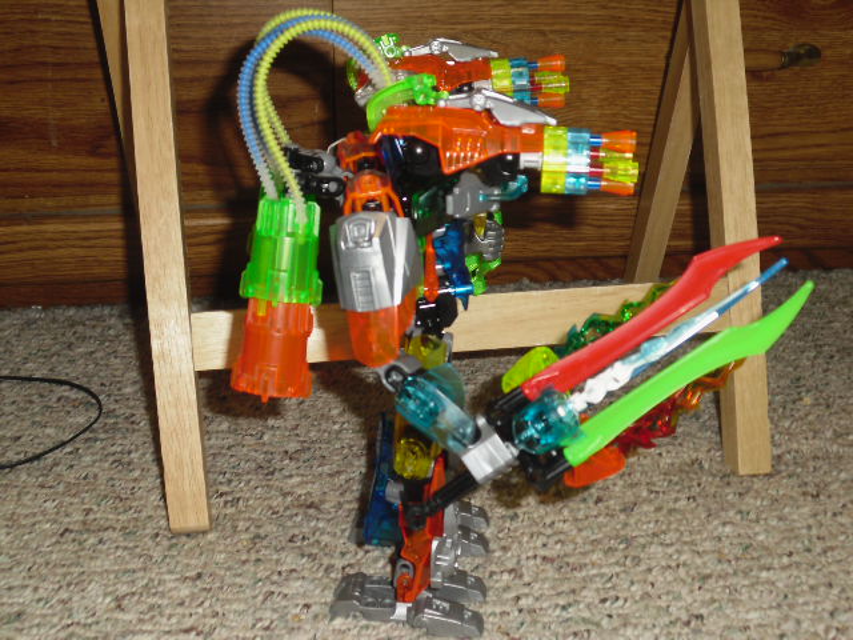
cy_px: 320
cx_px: 426
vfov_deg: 33.6
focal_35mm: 43
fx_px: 1060
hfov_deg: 43.9
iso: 200
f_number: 3.4
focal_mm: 7.7
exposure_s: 1/60
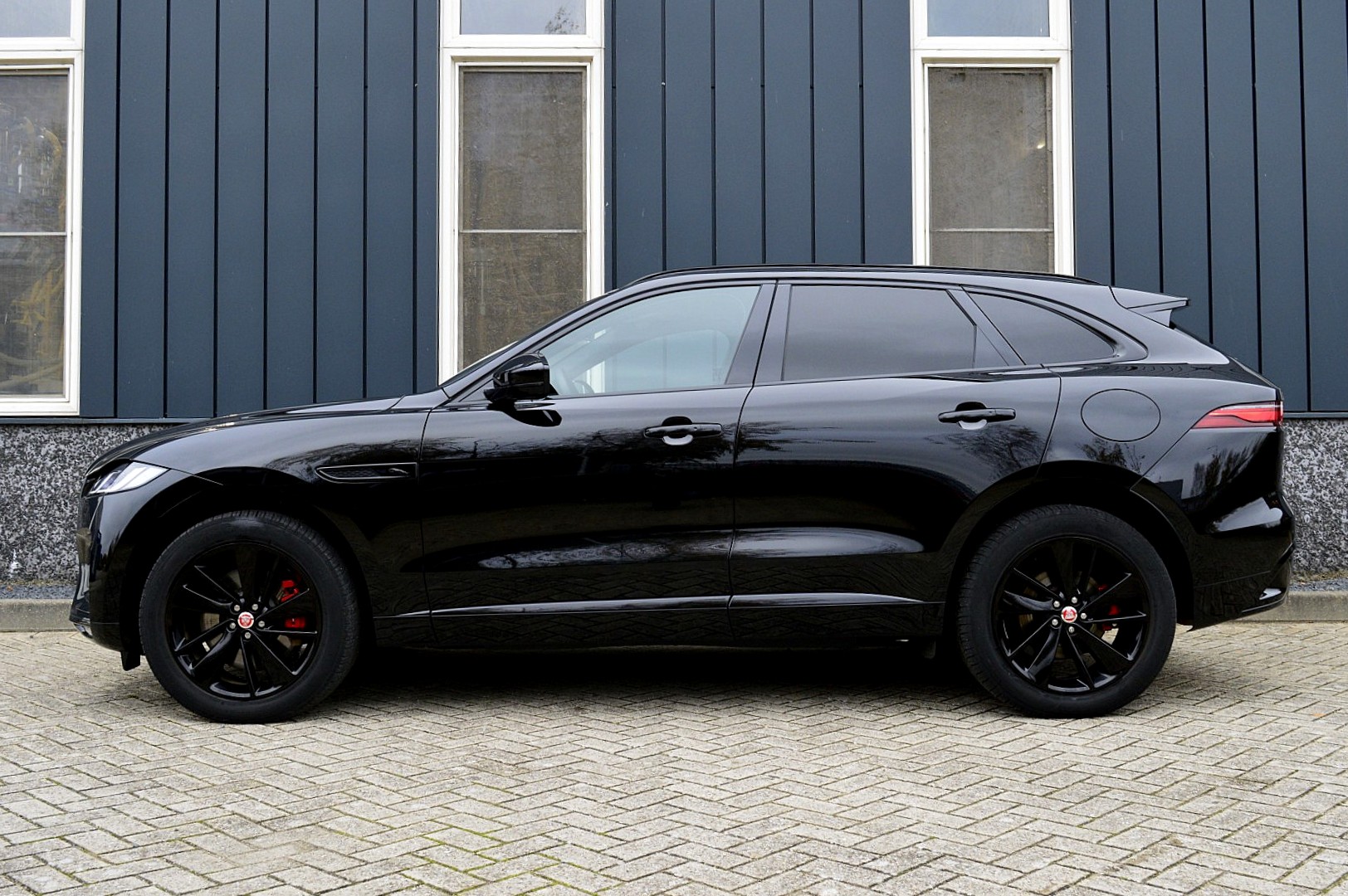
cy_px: 448
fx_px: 1291
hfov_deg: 55.1
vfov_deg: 38.3
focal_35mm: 34
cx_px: 674
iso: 800
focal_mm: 23
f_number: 7.1
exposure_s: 1/60
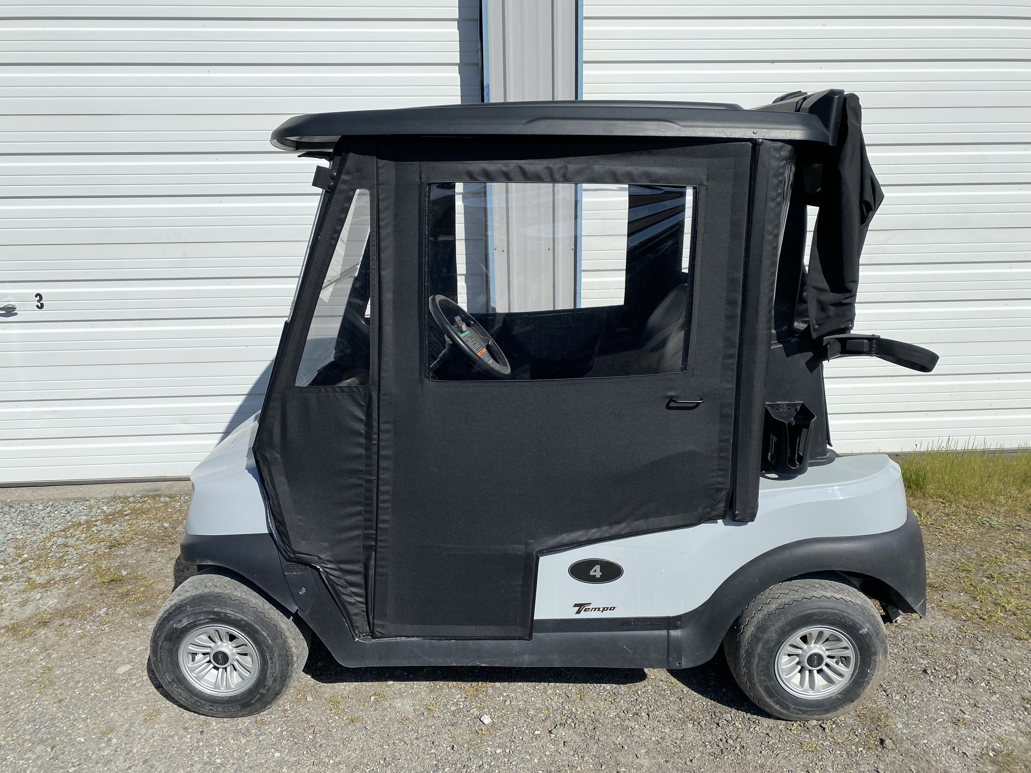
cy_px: 386
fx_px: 774
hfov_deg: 67.3
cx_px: 516
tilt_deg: -12.5
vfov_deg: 53.1
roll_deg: +0.9
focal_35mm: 26
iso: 32
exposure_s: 1/5236
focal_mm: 4.25
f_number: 1.8
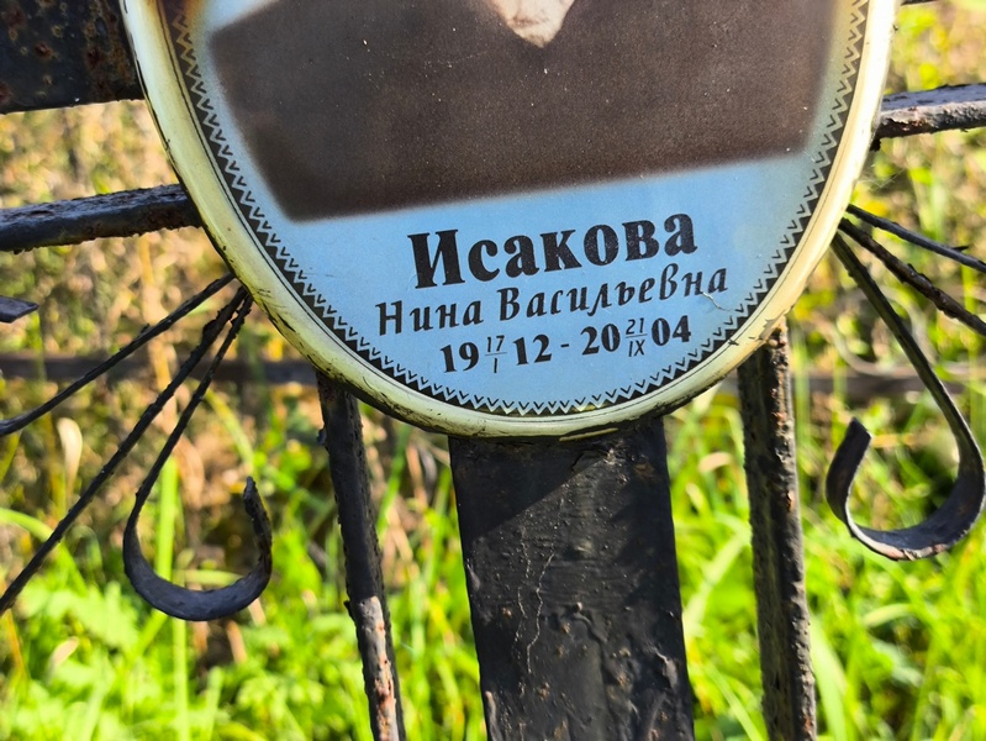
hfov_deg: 38.2
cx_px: 493
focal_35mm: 50
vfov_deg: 29.1
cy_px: 370
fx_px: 1425
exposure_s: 1/328
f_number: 1.7
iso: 50
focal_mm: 4.71
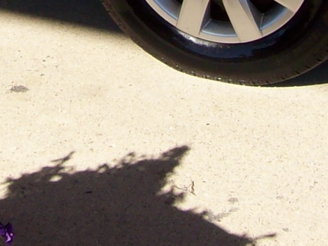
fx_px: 1582
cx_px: 18
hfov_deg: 11.7
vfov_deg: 8.3
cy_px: -280
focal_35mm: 167
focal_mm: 6
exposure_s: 1/381
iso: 80
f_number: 4.8
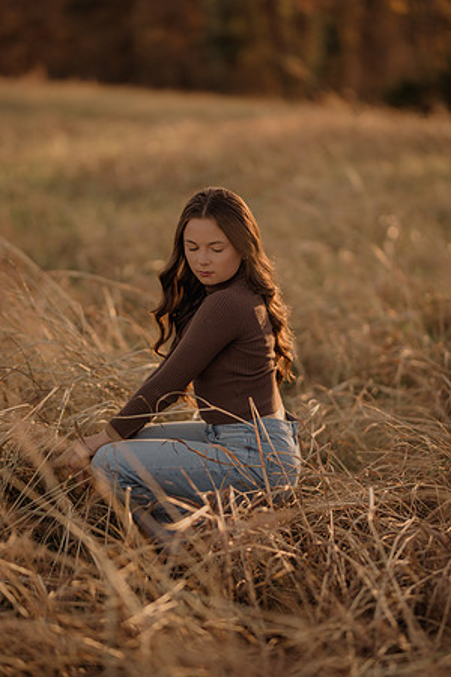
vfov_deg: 23.9
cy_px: 338
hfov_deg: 16.1
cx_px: 226
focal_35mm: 85
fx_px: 1597
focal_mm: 85
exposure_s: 1/1250
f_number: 1.4
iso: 200
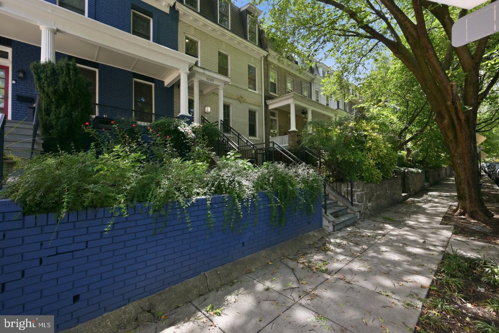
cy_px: 166
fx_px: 194
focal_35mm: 14
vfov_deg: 81.2
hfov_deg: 104.3
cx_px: 250
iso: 400
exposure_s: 1/320
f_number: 7.1
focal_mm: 14
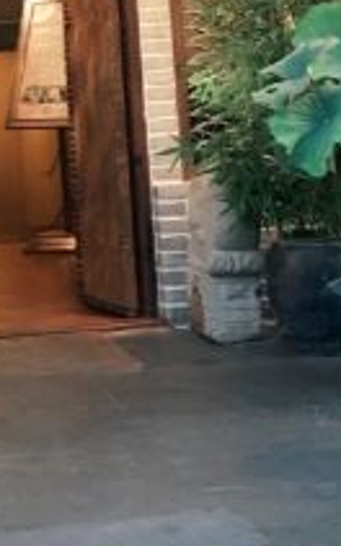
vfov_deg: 19.1
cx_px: -18
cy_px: -124
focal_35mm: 102
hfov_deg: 12.6
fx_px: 1516
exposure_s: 1/17
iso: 100
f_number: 2.2
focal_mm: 4.15
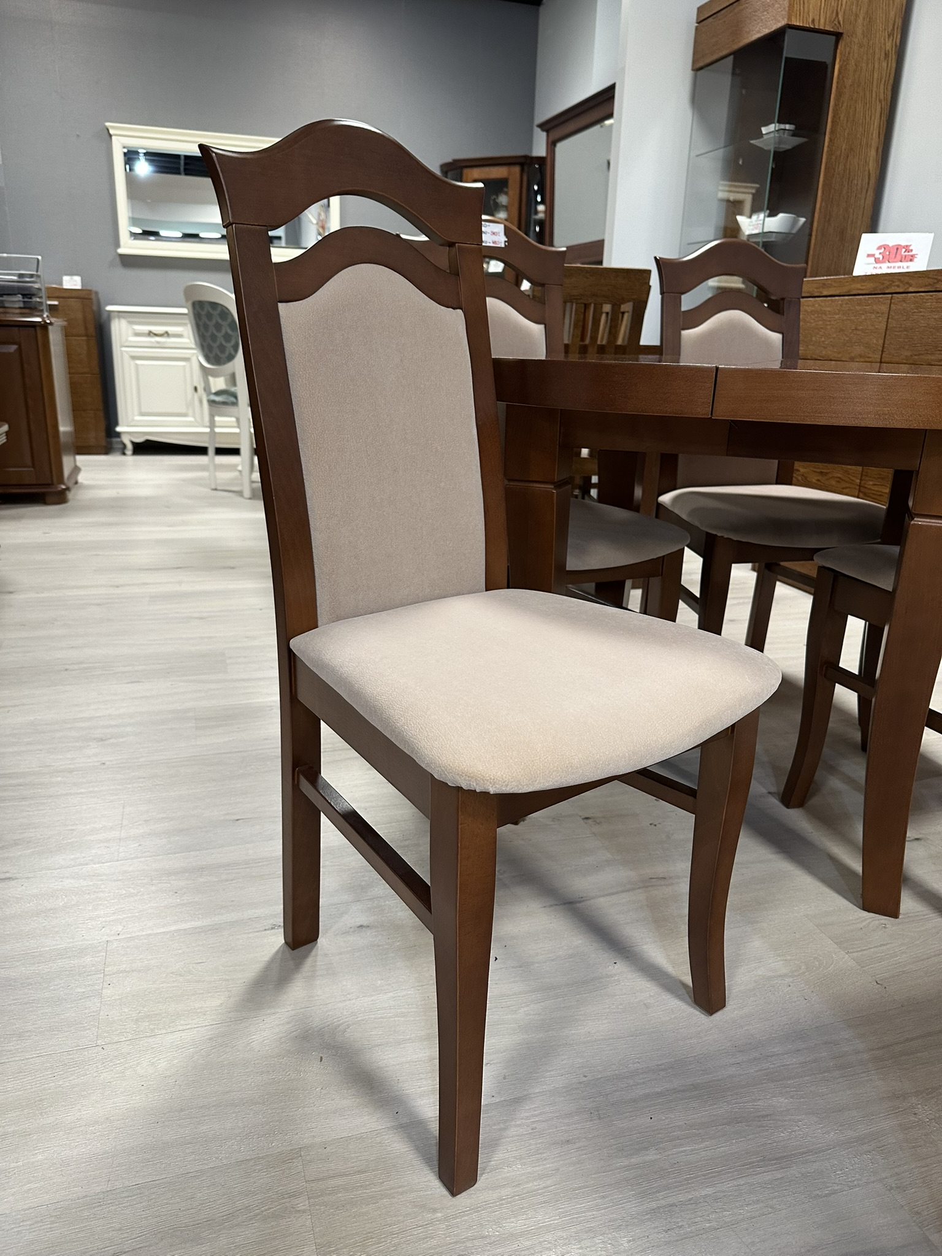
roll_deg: -2.6
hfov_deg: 56.8
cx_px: 471
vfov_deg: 71.6
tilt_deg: -16.8
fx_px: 871
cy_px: 628
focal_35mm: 24
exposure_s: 1/50
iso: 200
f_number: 1.78
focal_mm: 6.86
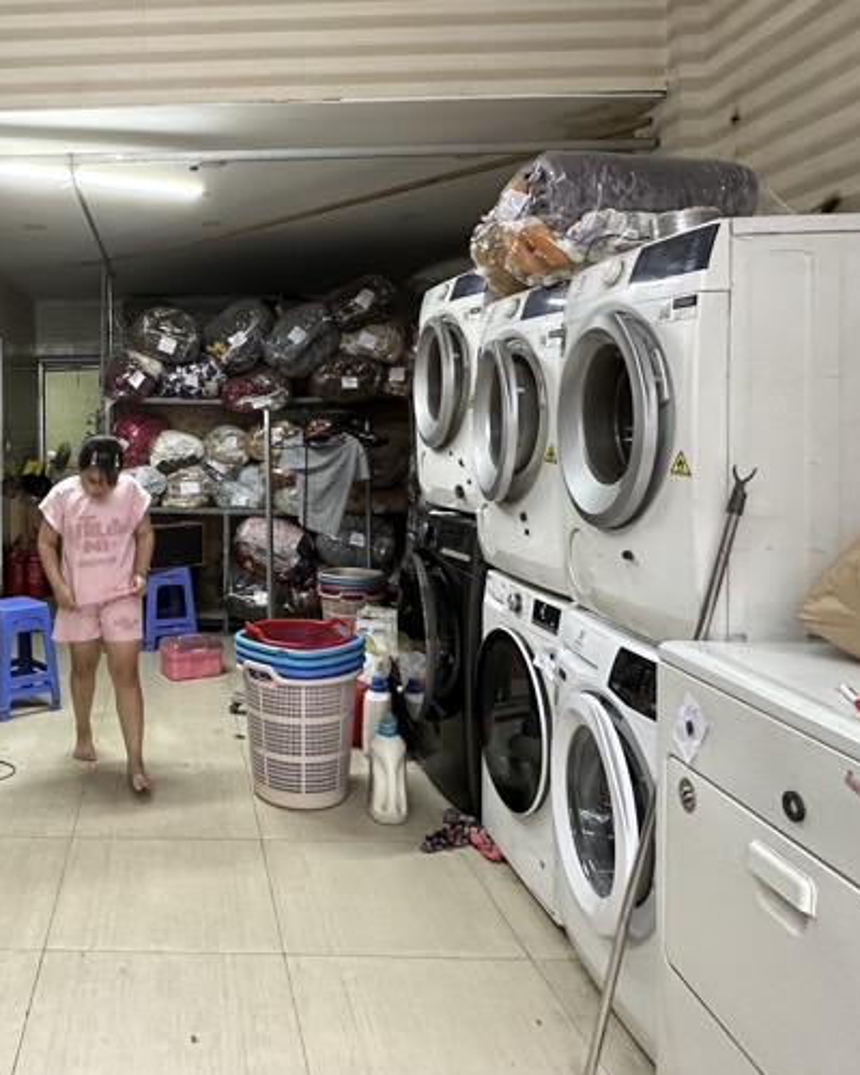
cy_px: 447
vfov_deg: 61.8
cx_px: 133
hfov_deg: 47.7
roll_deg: +0.3
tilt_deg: -0.9
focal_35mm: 28
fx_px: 891
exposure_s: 1/72
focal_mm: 2.22
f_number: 2.2
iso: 320
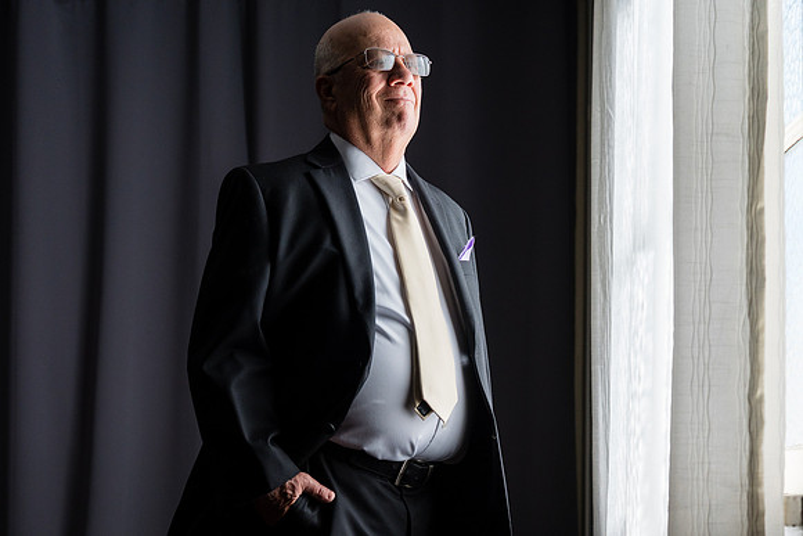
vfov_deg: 22.3
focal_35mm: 61
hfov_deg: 33.0
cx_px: 431
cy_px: 361
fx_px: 1353
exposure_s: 1/1600
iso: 400
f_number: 2.8
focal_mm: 45
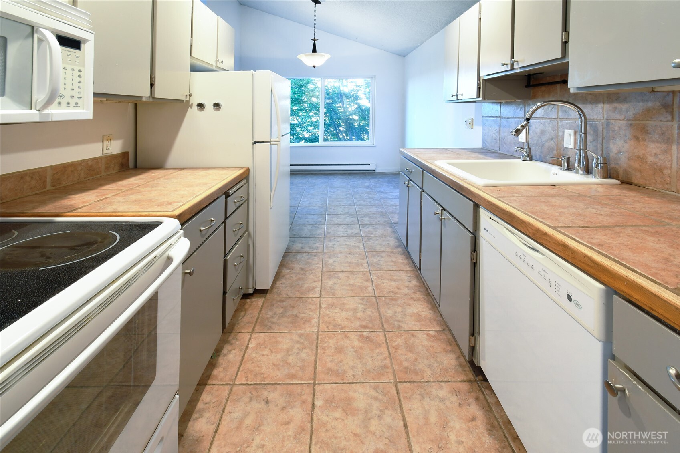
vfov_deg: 77.3
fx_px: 283
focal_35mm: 15
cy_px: 226
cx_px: 340
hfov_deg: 100.4
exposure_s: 1/3
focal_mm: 10
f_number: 11
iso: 500
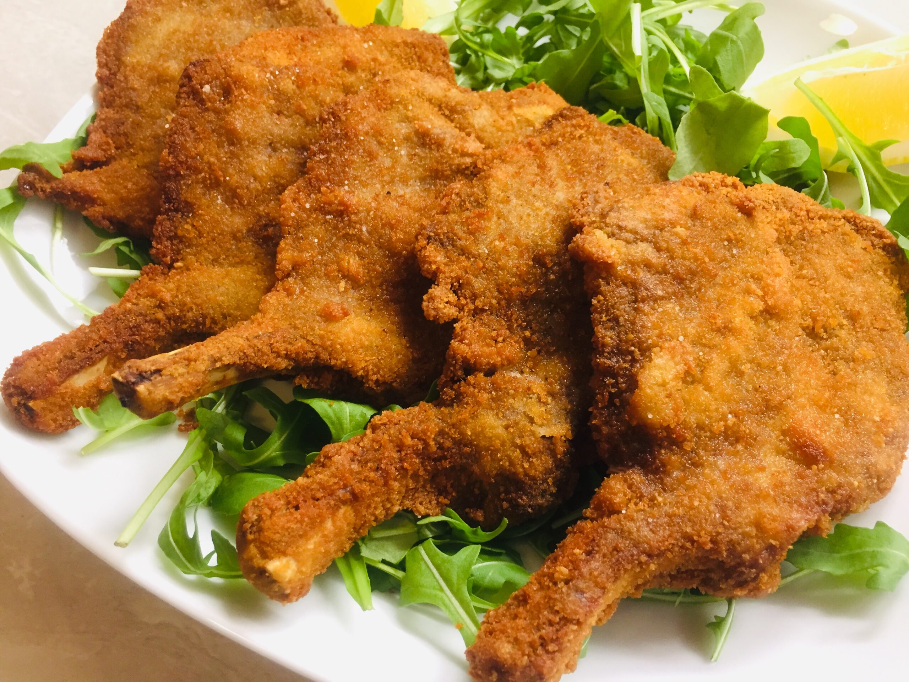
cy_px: 341
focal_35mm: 29
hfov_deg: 61.7
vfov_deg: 48.2
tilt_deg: -57.2
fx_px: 762
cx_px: 454
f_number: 2.2
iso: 160
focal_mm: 4.15
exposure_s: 1/33
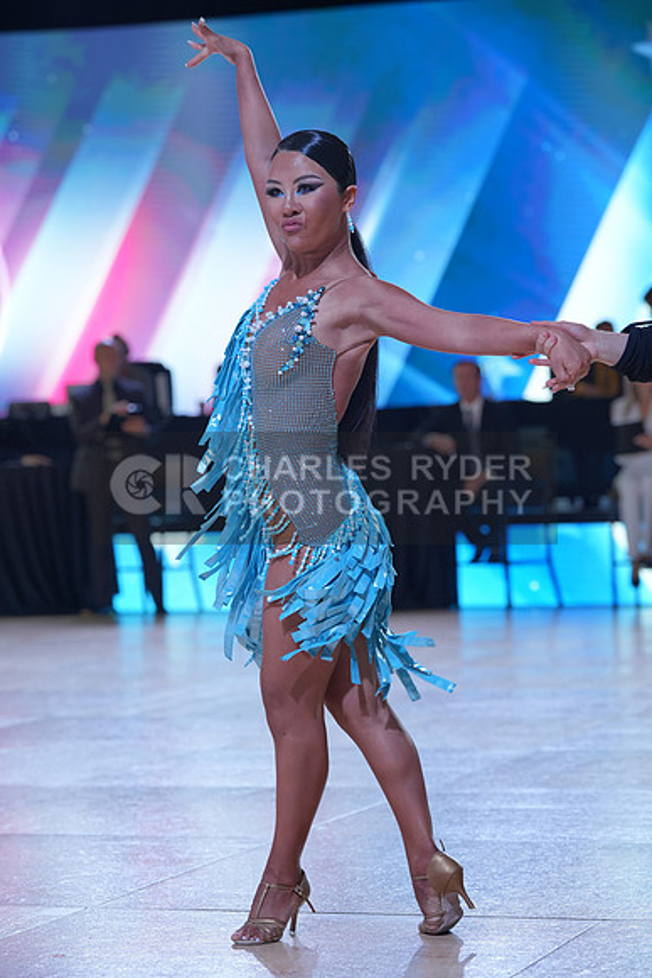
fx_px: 2932
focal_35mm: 108
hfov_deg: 12.7
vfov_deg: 18.9
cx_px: 326
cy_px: 489
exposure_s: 1/400
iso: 500
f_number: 4
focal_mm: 108
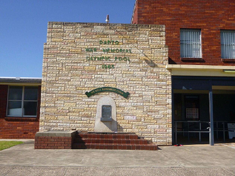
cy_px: 91
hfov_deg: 54.0
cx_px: 115
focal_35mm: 34
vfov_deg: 41.8
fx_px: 231
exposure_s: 1/500
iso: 100
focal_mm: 5.9
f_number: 4.3
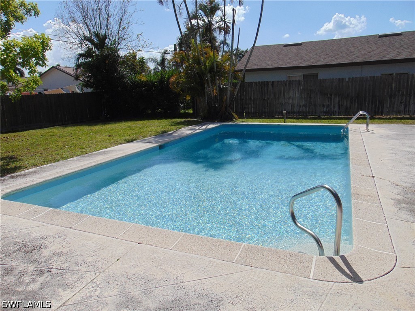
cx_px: 208
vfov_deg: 54.9
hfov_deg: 69.4
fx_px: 300
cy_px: 156
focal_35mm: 25
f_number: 7.7
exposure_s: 1/500
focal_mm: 4.5
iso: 80
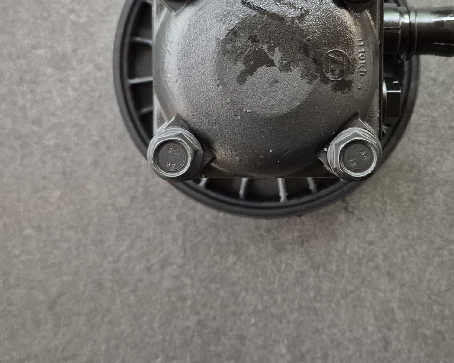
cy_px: 93
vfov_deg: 34.2
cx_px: 287
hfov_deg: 42.5
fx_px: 578
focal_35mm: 43
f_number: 1.8
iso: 1250
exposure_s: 1/50
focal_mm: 5.4
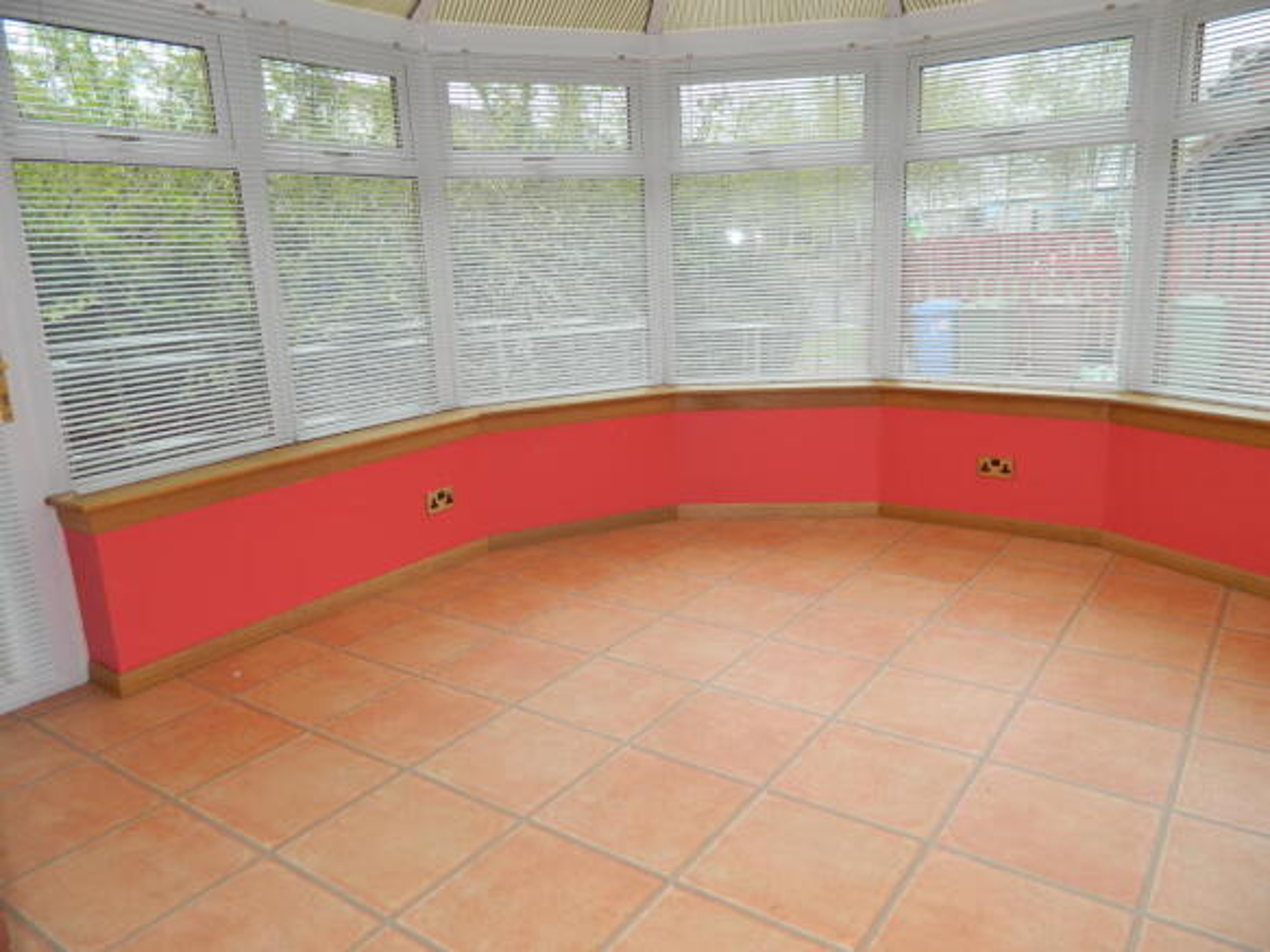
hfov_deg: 69.4
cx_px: 635
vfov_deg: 54.9
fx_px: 917
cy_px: 476
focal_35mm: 25
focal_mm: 4.5
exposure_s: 1/80
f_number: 3.1
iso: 80
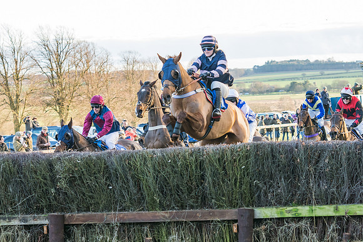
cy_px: 112
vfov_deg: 10.9
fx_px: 1268
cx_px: 187
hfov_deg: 16.3
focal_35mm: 126
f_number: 4
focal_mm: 70
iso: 800
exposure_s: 1/500
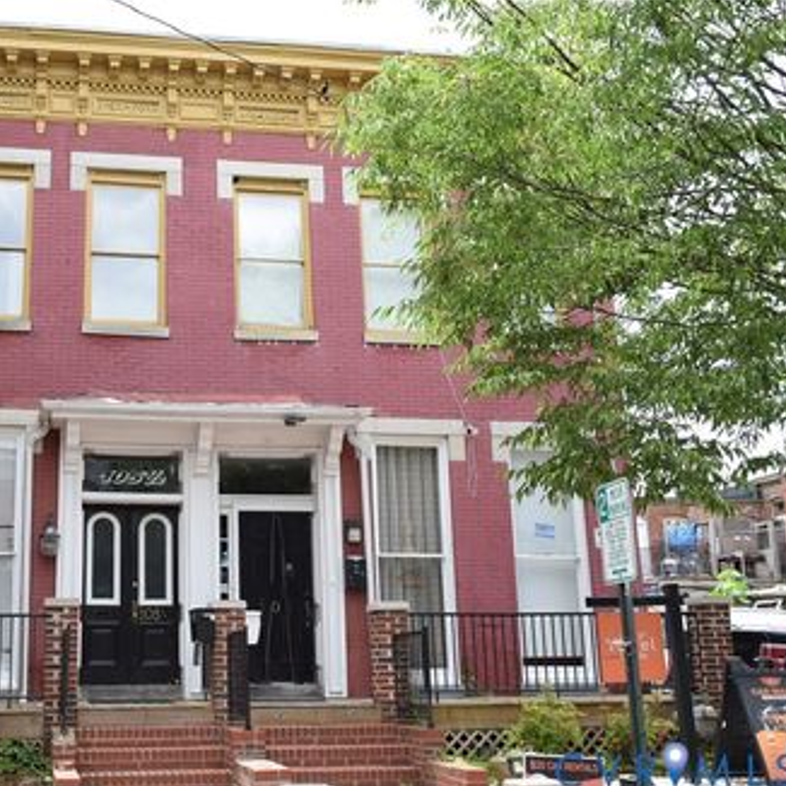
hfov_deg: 38.1
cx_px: 193
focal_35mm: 43
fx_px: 1105
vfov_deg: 39.2
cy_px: 400
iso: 320
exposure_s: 1/250
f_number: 8
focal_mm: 22
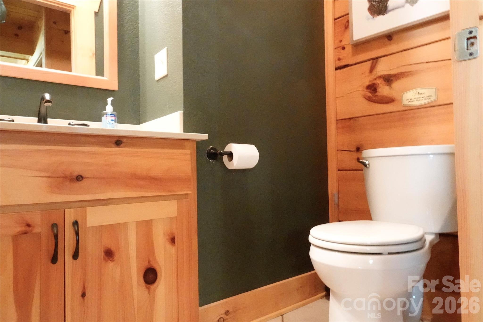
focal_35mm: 25
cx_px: 242
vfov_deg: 51.3
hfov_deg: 71.5
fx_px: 335
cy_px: 161
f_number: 10
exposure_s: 1/6
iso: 6400
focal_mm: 9.02
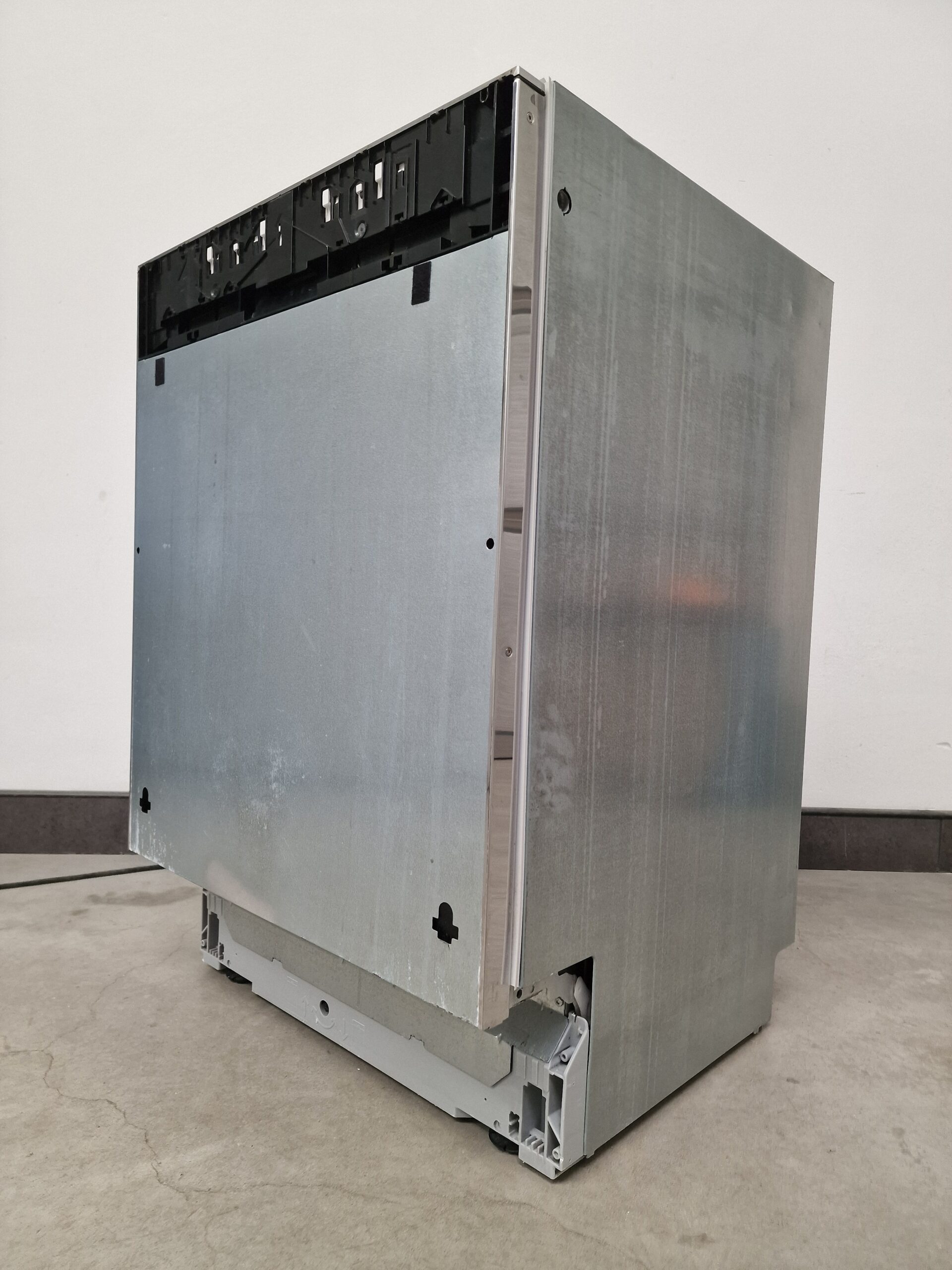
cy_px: 635
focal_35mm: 23
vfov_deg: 73.9
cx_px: 476
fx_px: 843
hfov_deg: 58.9
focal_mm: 6.4
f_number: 1.8
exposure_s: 1/100
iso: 125
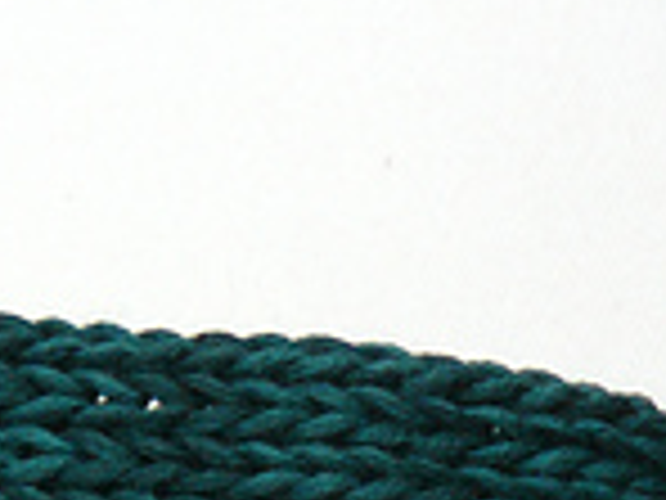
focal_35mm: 156
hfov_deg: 12.1
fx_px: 3001
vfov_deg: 8.9
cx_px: -310
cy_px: 1009
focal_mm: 6
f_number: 2.8
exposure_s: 1/30
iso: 160
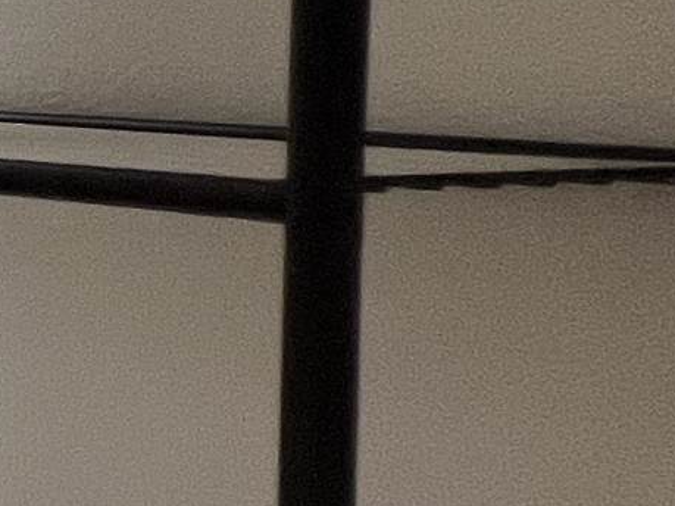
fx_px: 1696
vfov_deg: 16.8
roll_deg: +0.2
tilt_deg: -2.2
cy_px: 75
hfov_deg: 10.2
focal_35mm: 87
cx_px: -1563
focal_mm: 1.57
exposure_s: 1/120
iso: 100
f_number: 1.8
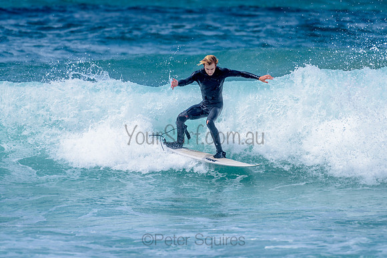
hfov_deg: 3.4
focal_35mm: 614
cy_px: 101
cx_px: 197
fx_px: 6605
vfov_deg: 2.2
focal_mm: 500
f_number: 5.6
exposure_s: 1/2000
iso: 180
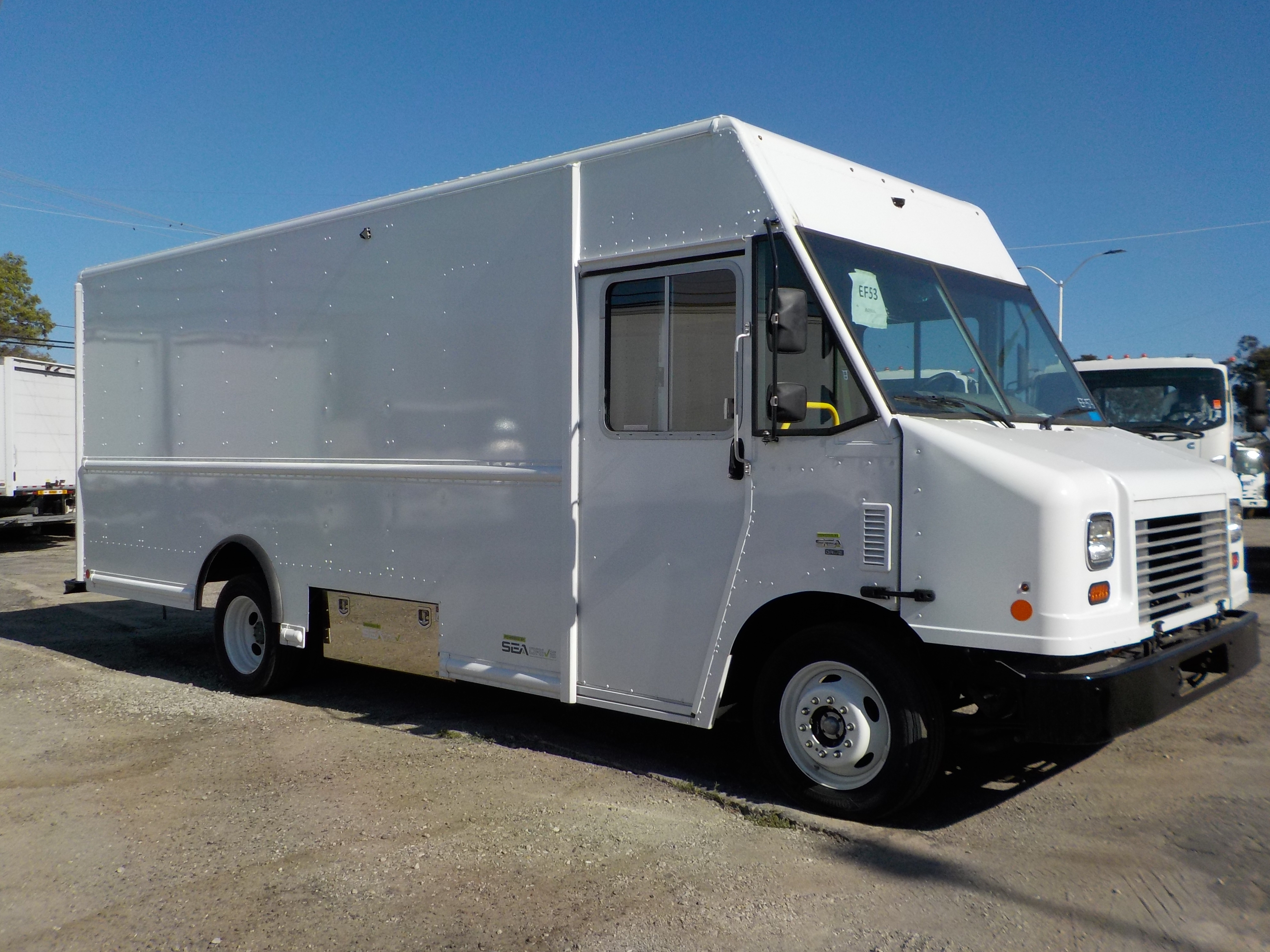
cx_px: 635
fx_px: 1101
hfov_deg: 60.0
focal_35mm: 30
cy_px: 476
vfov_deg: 46.8
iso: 125
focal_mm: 4.1
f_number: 6.6
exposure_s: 1/500
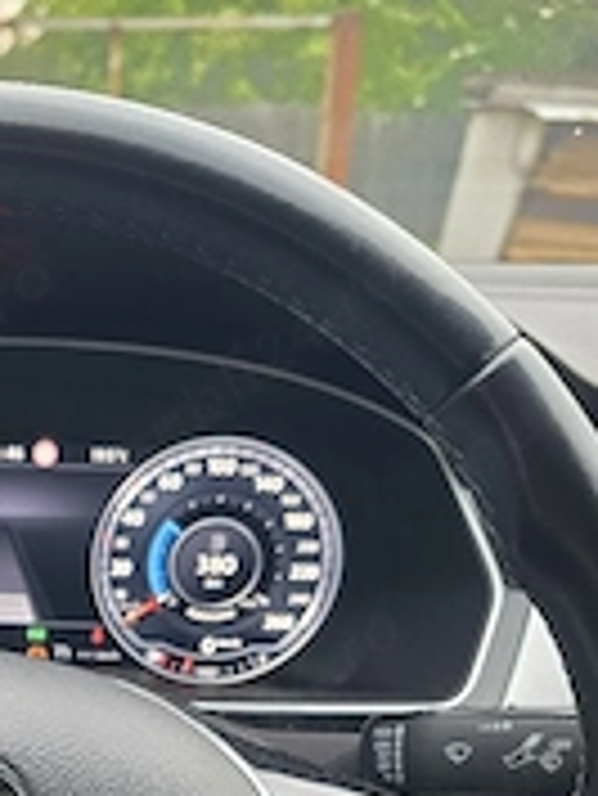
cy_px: 774
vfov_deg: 34.0
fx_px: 1196
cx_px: -4
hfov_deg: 26.5
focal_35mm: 52
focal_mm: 6.3
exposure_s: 1/33.7
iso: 320
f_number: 1.7
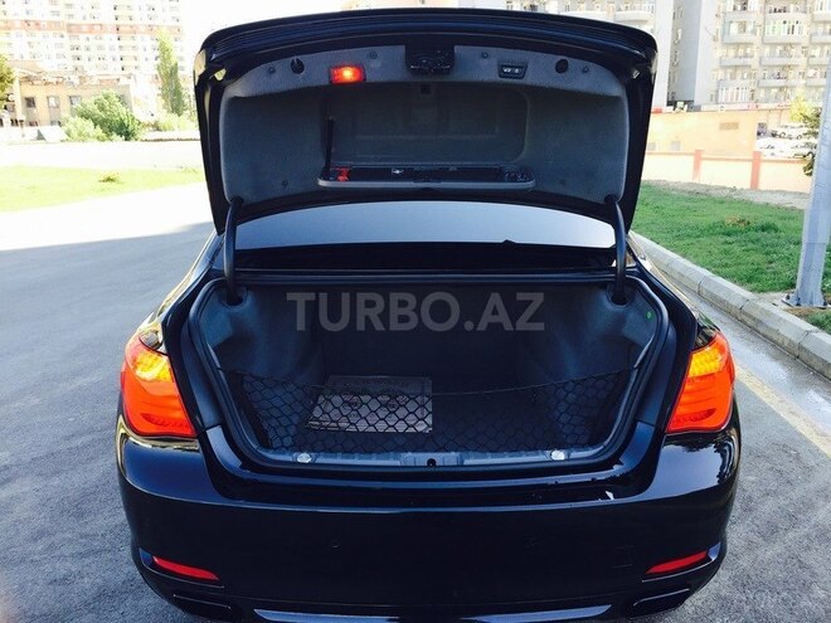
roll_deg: +0.9
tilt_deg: -14.4
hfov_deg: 61.7
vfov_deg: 48.2
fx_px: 696
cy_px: 312
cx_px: 416
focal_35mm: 29
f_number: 2.2
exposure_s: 1/186
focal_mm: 4.15
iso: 32
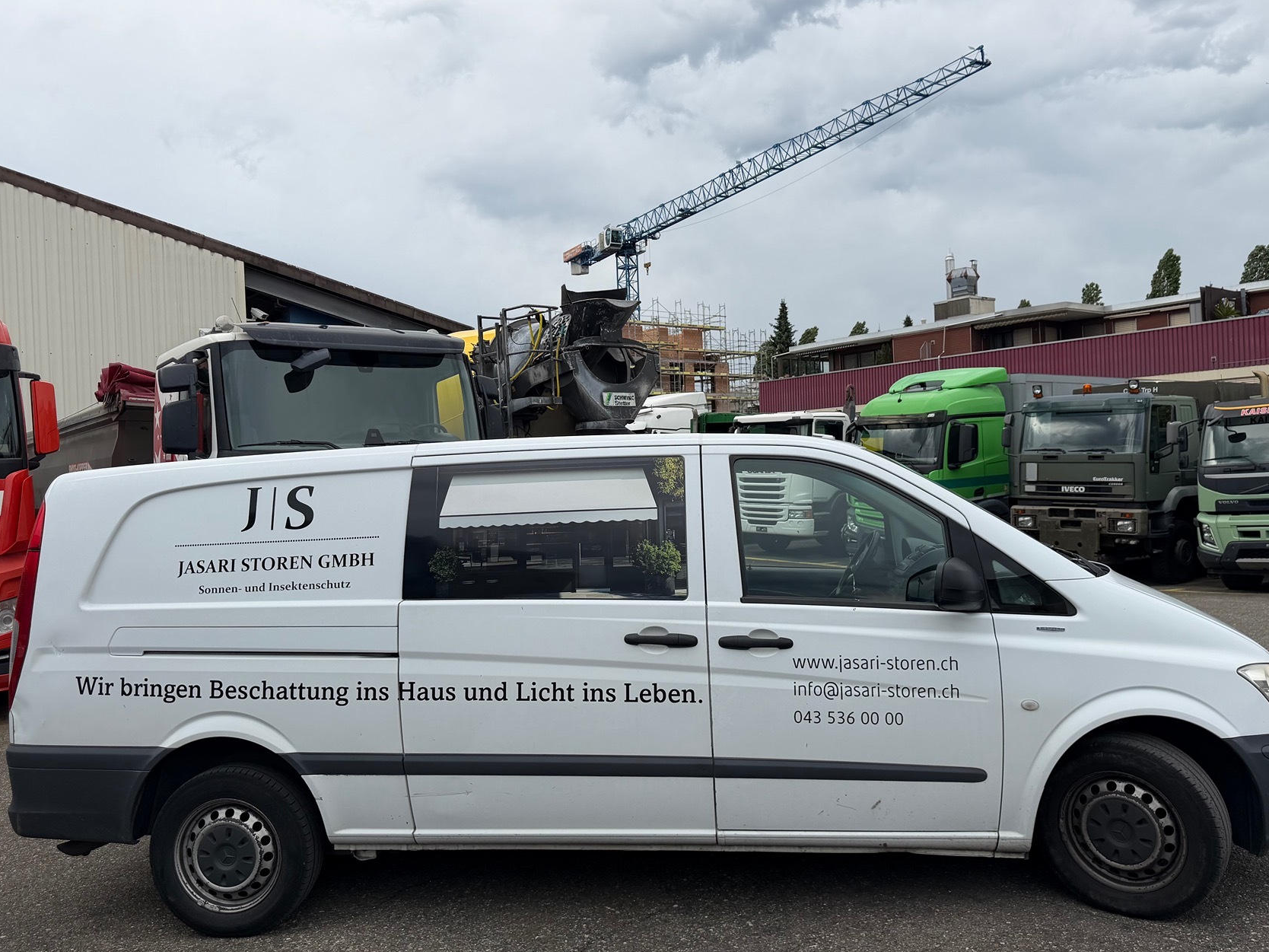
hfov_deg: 61.7
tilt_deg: +0.7
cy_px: 477
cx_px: 642
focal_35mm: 29
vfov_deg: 48.2
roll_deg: +2.5
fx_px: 1063
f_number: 1.78
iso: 80
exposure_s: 1/2053
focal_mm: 6.76
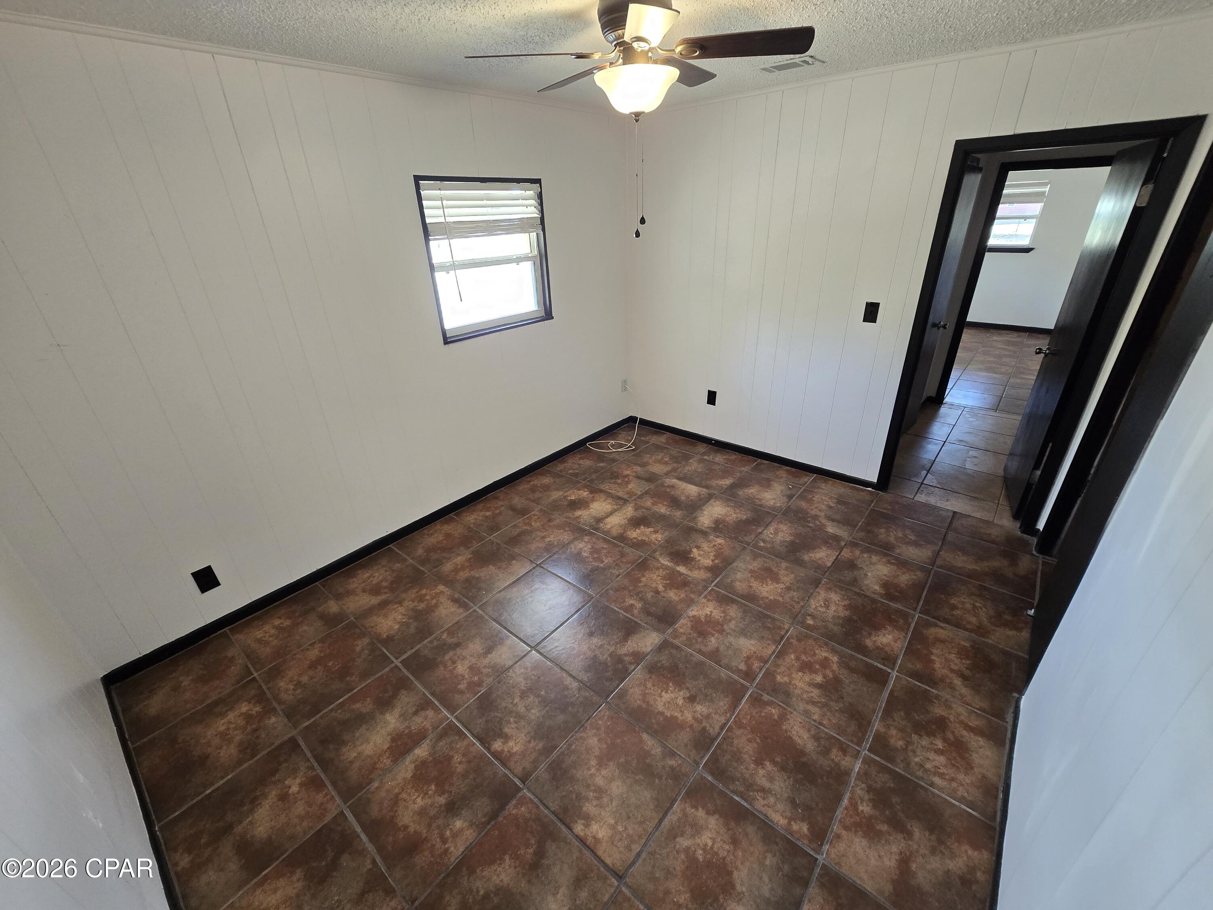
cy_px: 455
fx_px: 456
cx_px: 606
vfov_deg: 89.9
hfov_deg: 106.2
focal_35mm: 13
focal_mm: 2.2
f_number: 2.2
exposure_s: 1/60
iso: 200
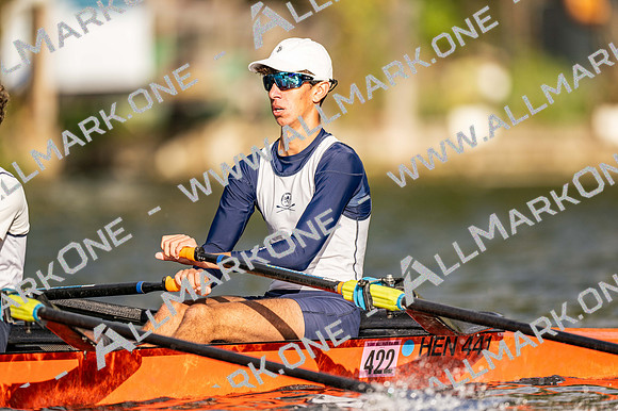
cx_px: 309
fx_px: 10296
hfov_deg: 3.4
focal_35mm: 600
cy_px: 206
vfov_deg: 2.3
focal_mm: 600
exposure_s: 1/2500
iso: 160
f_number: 4
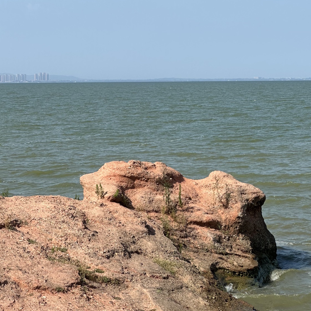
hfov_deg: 14.3
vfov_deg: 14.2
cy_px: 79
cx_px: 185
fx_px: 1240
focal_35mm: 122
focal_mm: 9
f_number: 2.8
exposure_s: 1/827
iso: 32
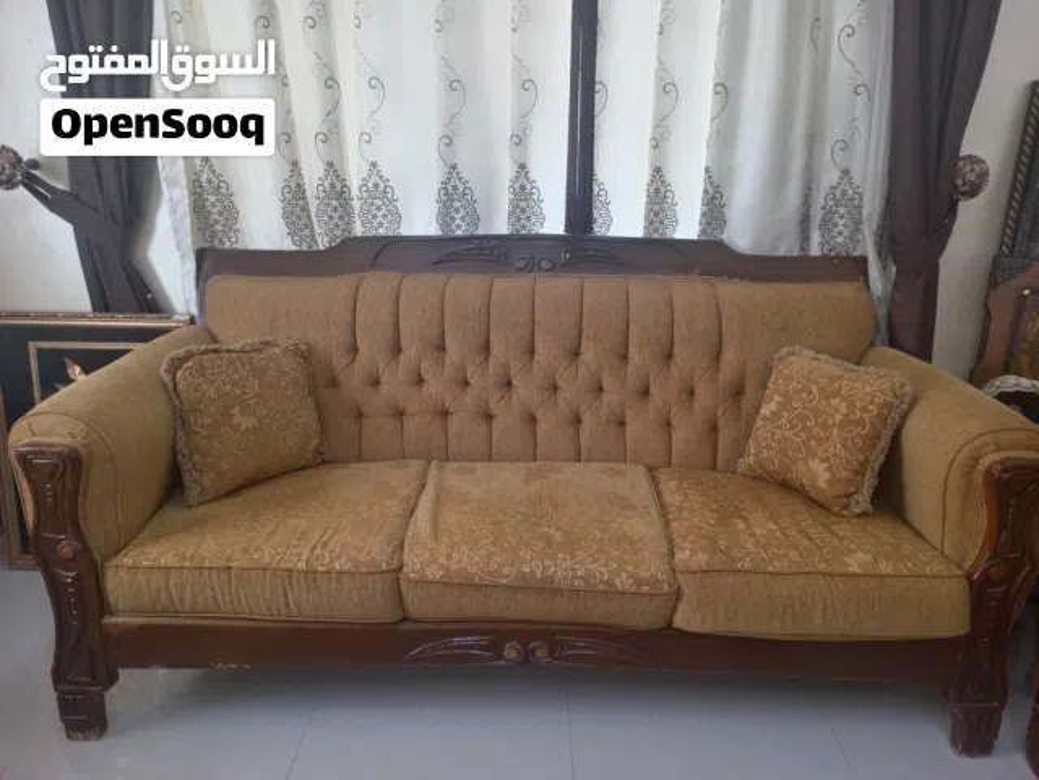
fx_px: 780
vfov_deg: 53.1
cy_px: 390
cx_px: 520
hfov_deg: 67.3
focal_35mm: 26
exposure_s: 1/25
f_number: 1.8
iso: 305
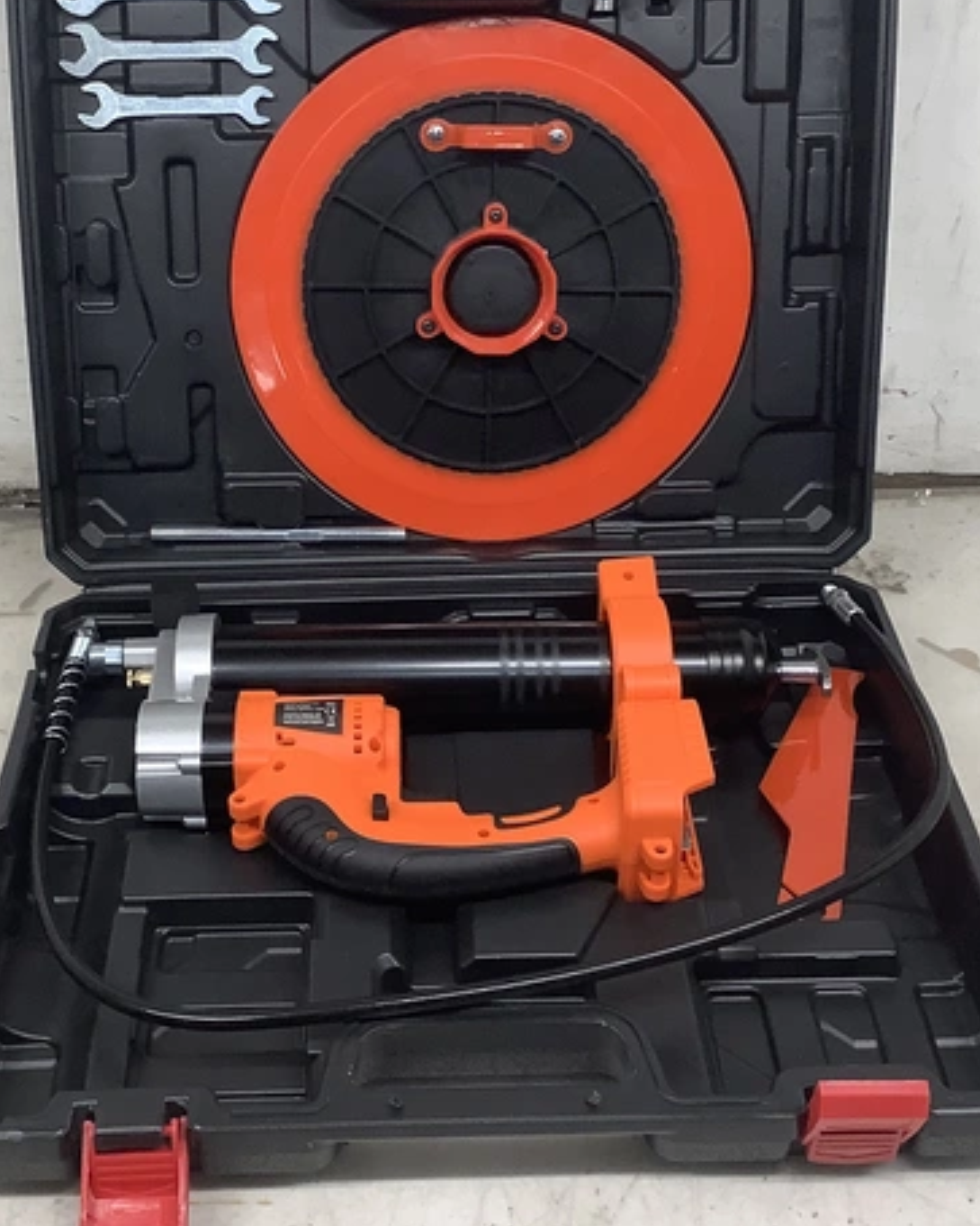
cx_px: 402
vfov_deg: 37.3
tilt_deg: -36.0
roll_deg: +1.1
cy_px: 566
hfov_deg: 30.2
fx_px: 1813
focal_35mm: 50
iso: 80
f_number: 2.4
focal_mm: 3.3
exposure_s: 1/120
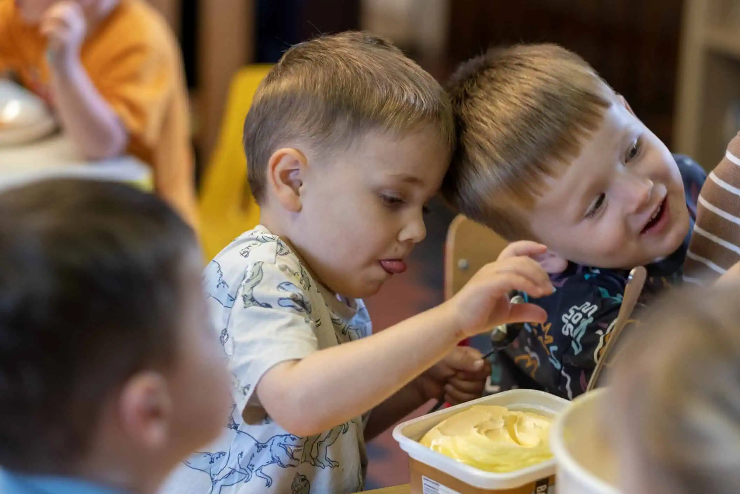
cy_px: 223
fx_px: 2097
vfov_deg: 13.4
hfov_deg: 20.0
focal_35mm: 102
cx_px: 449
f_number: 1.8
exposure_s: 1/200
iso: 320
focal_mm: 56
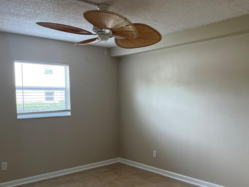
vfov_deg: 40.5
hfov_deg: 52.3
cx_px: 149
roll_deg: +0.5
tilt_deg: -4.1
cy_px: 110
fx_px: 252
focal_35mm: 35
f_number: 1.6
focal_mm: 5.1
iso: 125
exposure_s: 1/120
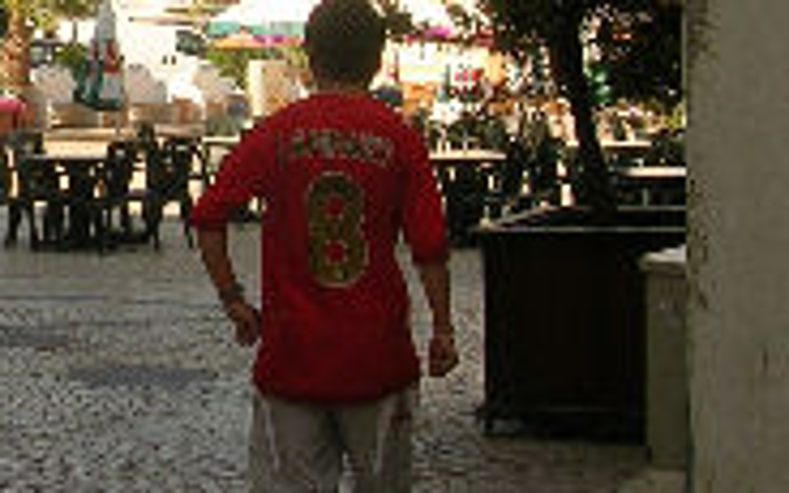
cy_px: -103
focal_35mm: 112
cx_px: -34
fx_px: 2408
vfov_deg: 11.5
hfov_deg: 18.1
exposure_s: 1/197
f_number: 5.6
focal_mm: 5.8
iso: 50
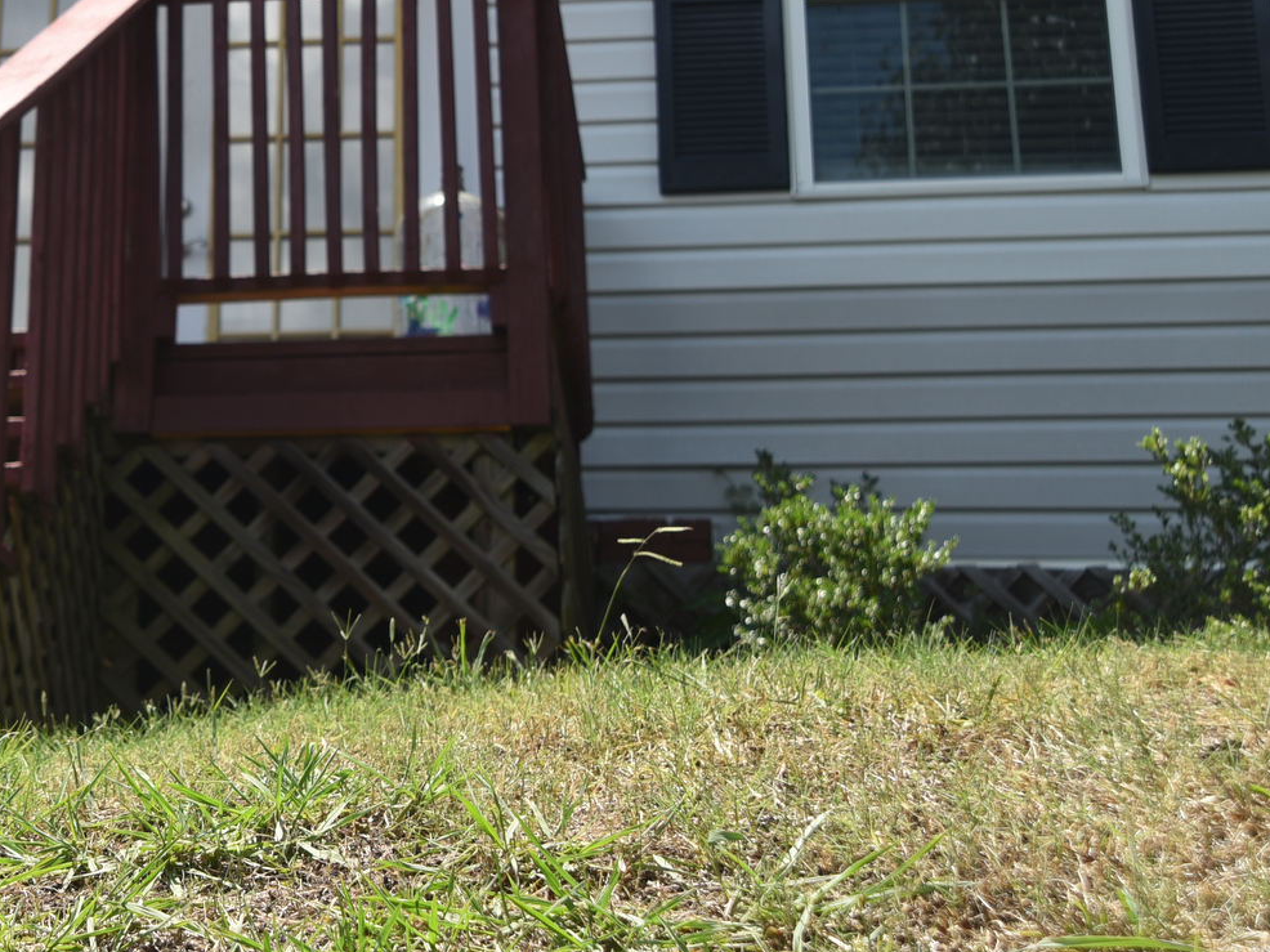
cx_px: 15
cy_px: 81
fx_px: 3264
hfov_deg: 21.3
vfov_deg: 16.4
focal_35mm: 89
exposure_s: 1/400
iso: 125
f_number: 5.6
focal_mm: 38
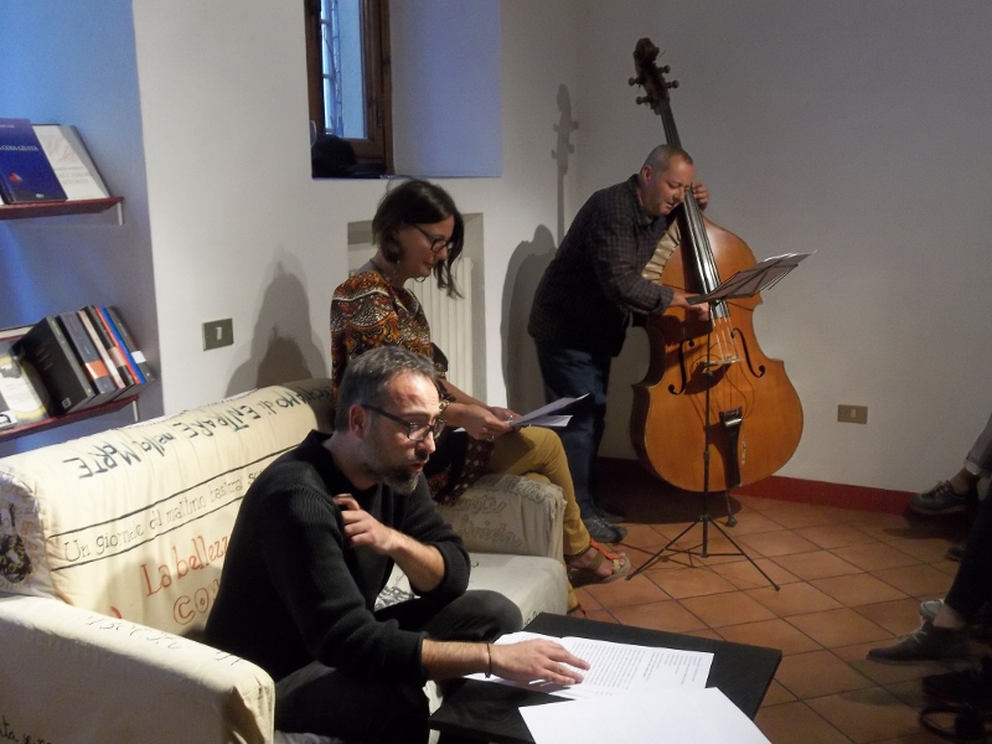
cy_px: 372
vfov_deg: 38.7
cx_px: 496
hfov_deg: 50.1
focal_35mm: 37
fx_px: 1060
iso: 275
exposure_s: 1/8
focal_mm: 6.6
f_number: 4
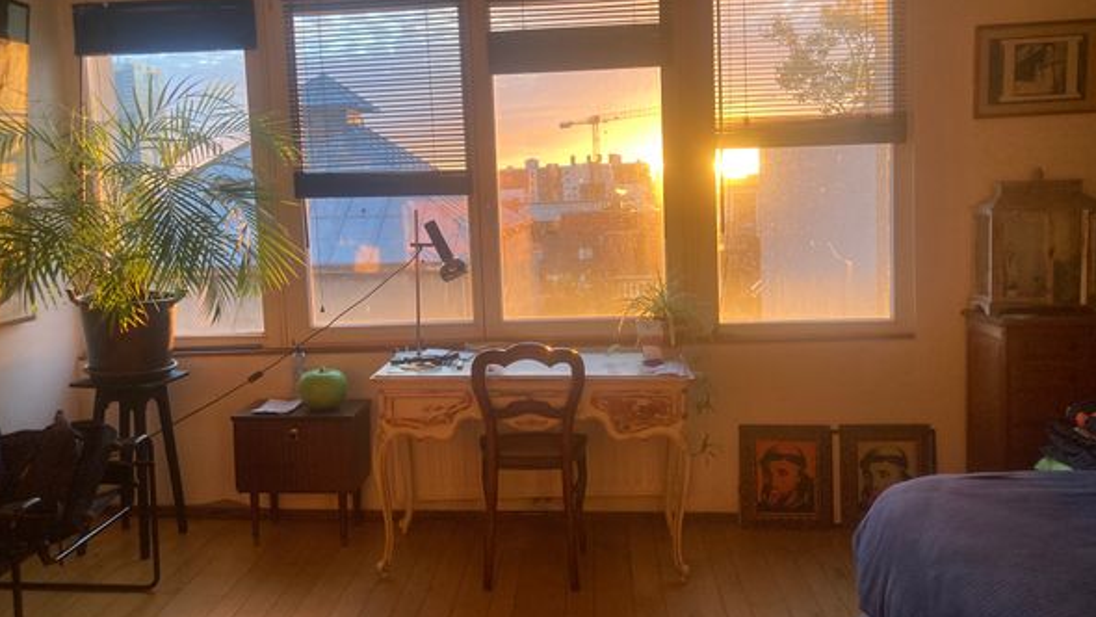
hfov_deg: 62.6
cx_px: 541
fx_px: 901
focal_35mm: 31
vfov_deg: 37.8
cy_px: 284
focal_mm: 3.99
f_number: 1.8
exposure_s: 1/75
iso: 80
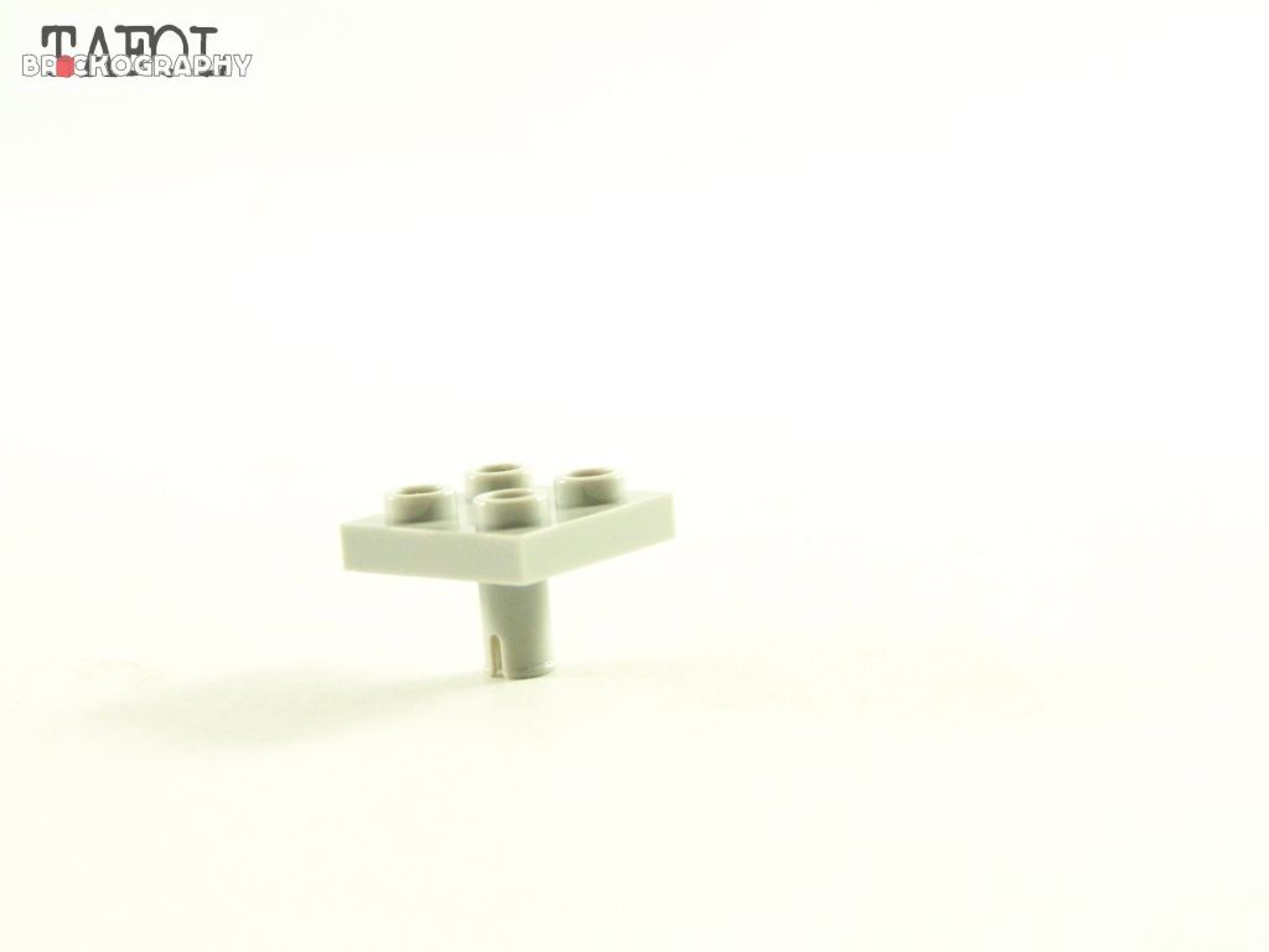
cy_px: 476
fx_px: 3006
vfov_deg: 18.0
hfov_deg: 23.8
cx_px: 634
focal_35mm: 82
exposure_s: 1/60
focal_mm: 13.7
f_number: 3.2
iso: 400
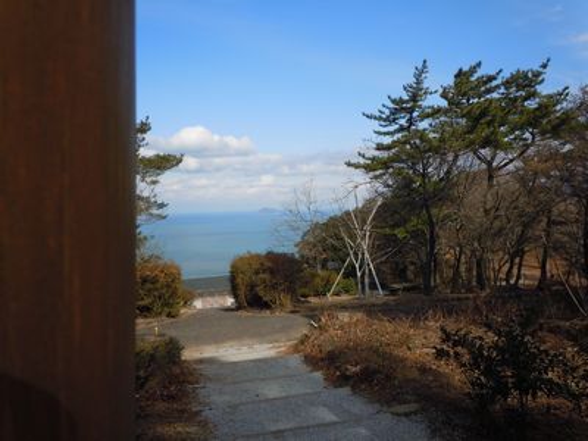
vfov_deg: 49.7
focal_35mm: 28
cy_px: 220
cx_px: 294
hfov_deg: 63.4
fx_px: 476
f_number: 7.4
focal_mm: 5
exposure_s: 1/250
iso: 100
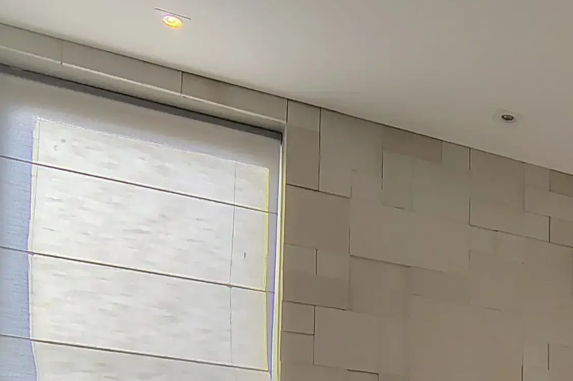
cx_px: 817
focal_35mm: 62
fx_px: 986
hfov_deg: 25.7
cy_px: 572
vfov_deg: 19.2
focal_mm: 2.13
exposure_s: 1/134
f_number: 2.2
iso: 100
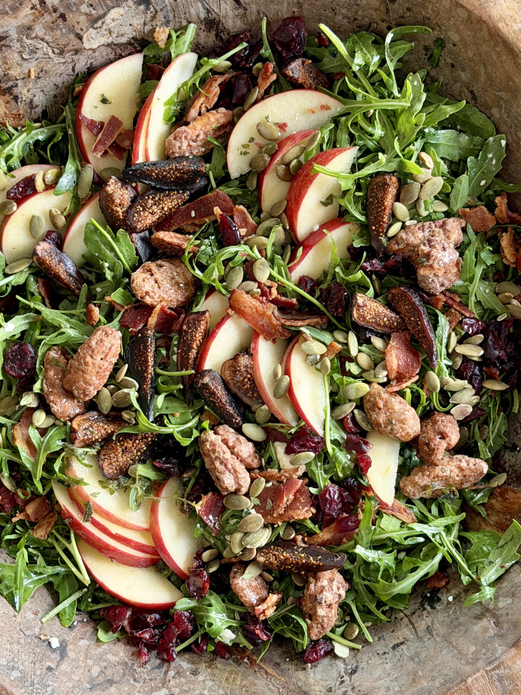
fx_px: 963
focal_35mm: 48
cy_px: 348
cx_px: 260
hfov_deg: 30.3
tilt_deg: -85.6
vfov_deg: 39.7
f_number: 1.78
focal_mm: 6.76
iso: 250
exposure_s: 1/46
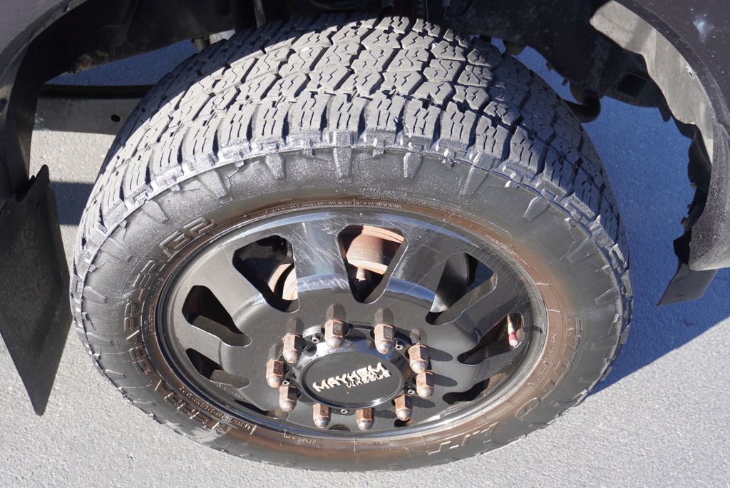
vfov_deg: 38.4
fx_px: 700
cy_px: 244
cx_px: 365
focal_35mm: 34
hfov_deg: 55.1
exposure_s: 1/160
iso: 200
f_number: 4
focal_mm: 23
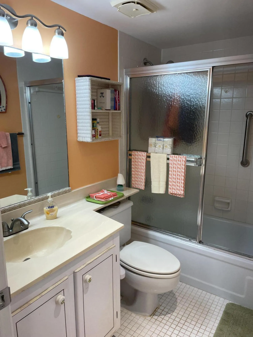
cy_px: 168
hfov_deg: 53.1
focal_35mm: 26
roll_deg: +0.3
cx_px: 126
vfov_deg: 67.3
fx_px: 253
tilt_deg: -11.2
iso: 40
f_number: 1.6
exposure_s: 1/120
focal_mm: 4.2
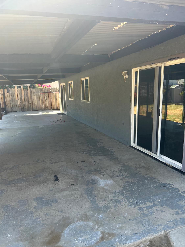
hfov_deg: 53.1
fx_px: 185
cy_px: 124
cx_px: 92
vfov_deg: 67.3
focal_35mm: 26
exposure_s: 1/381
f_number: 1.5
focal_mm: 5.7
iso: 50
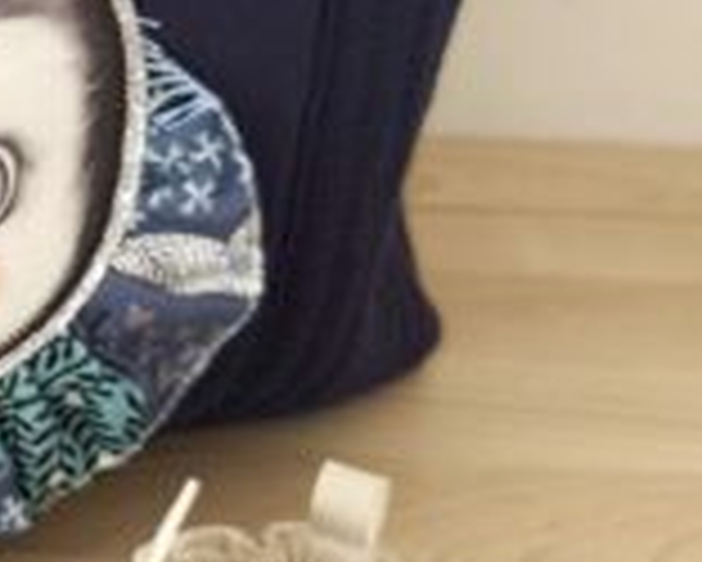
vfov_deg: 13.4
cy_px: 234
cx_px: -369
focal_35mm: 115
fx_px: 2391
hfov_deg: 15.4
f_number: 1.65
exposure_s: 1/50
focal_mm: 6.18
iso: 800
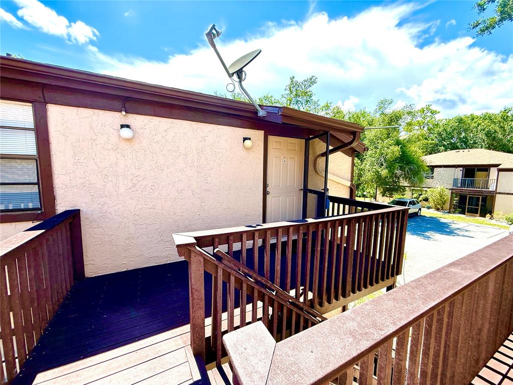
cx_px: 256
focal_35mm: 14
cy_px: 192
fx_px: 207
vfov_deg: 85.7
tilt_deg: -5.1
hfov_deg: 102.1
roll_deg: -0.9
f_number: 2.2
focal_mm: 2.22
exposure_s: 1/405
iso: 50
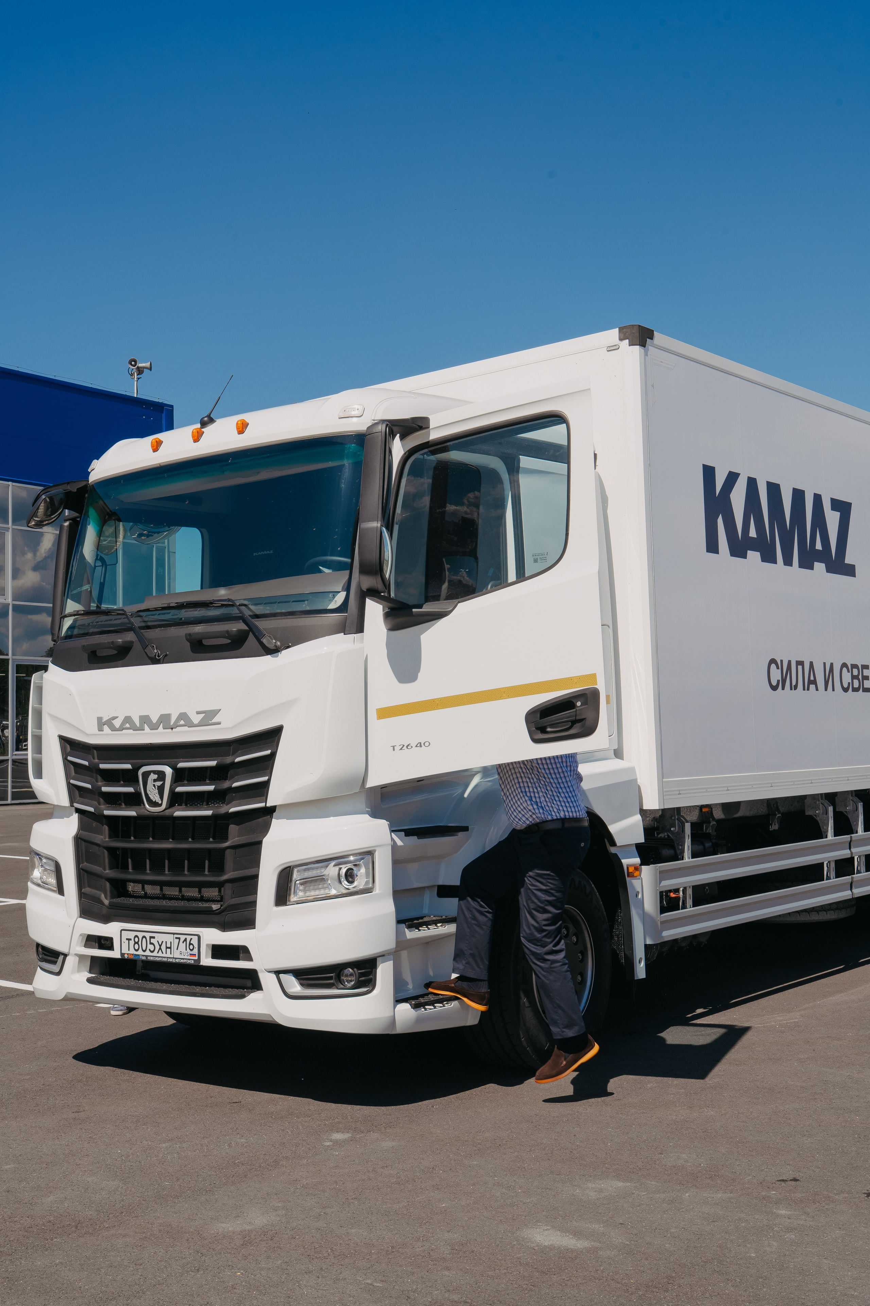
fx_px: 1450
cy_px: 653
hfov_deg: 33.4
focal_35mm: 40
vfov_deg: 48.5
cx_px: 435
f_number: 14
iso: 160
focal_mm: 40
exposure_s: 1/200
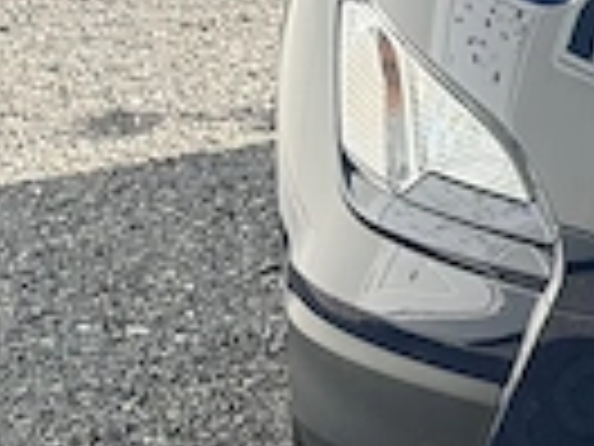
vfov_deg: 6.3
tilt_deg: -7.7
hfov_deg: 7.9
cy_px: -72
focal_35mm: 236
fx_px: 4050
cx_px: 1282
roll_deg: +1.7
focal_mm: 5.96
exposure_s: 1/1453
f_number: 1.6
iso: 50
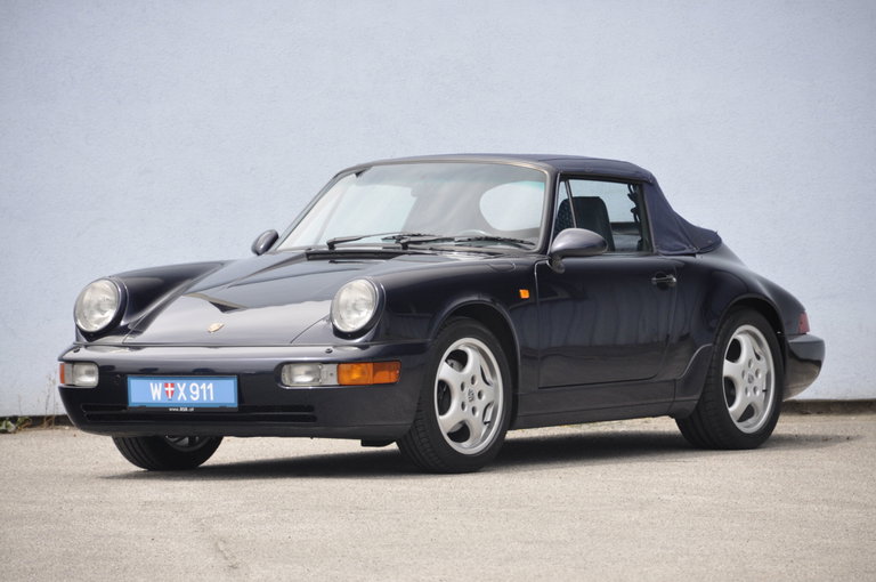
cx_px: 438
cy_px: 291
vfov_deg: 5.9
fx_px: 5650
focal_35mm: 232
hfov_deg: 8.9
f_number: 6
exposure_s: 1/400
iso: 500
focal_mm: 155
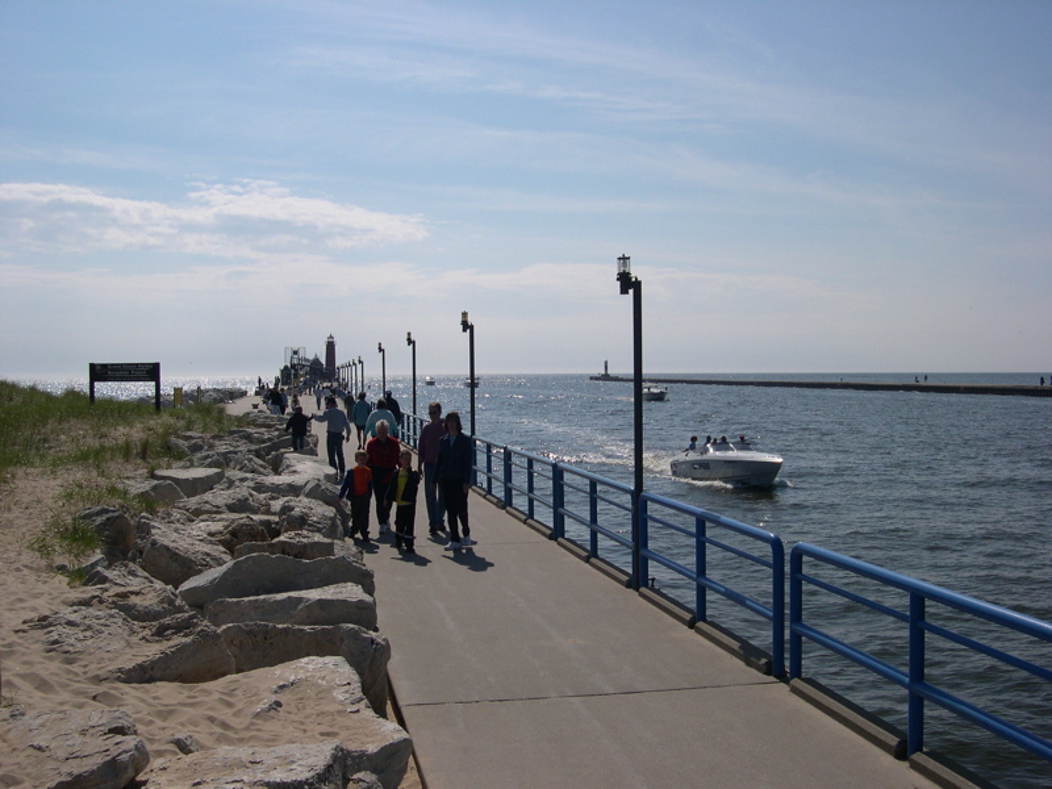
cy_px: 394
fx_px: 1155
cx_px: 526
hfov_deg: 49.0
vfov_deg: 37.7
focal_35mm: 38
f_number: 7.6
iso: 100
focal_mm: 8
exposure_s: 1/804
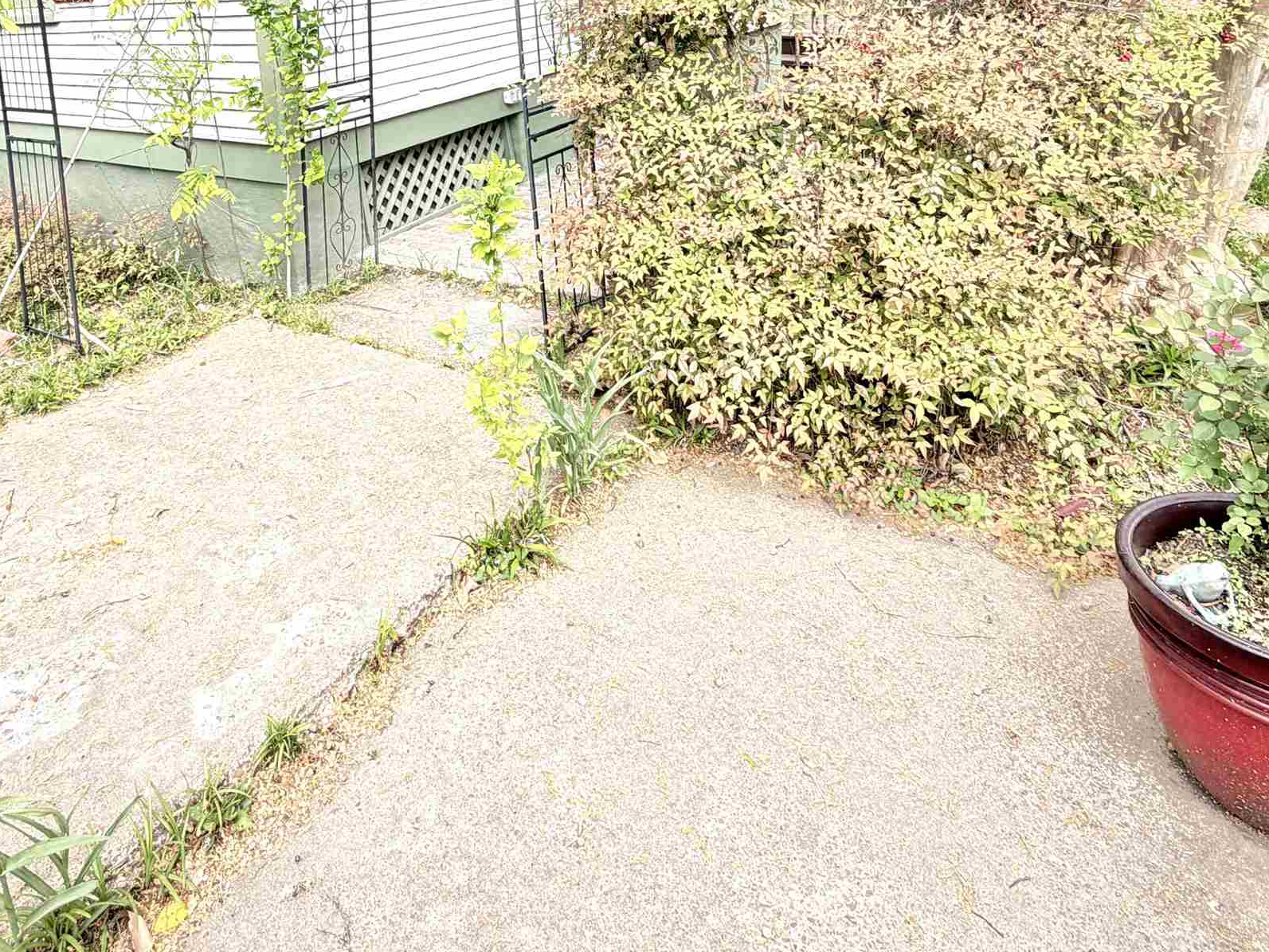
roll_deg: +4.0
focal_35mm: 27
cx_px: 515
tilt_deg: -7.0
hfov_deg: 64.8
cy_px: 72
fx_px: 990
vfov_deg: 45.8
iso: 64
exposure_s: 1/129
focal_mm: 2.22
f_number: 2.2
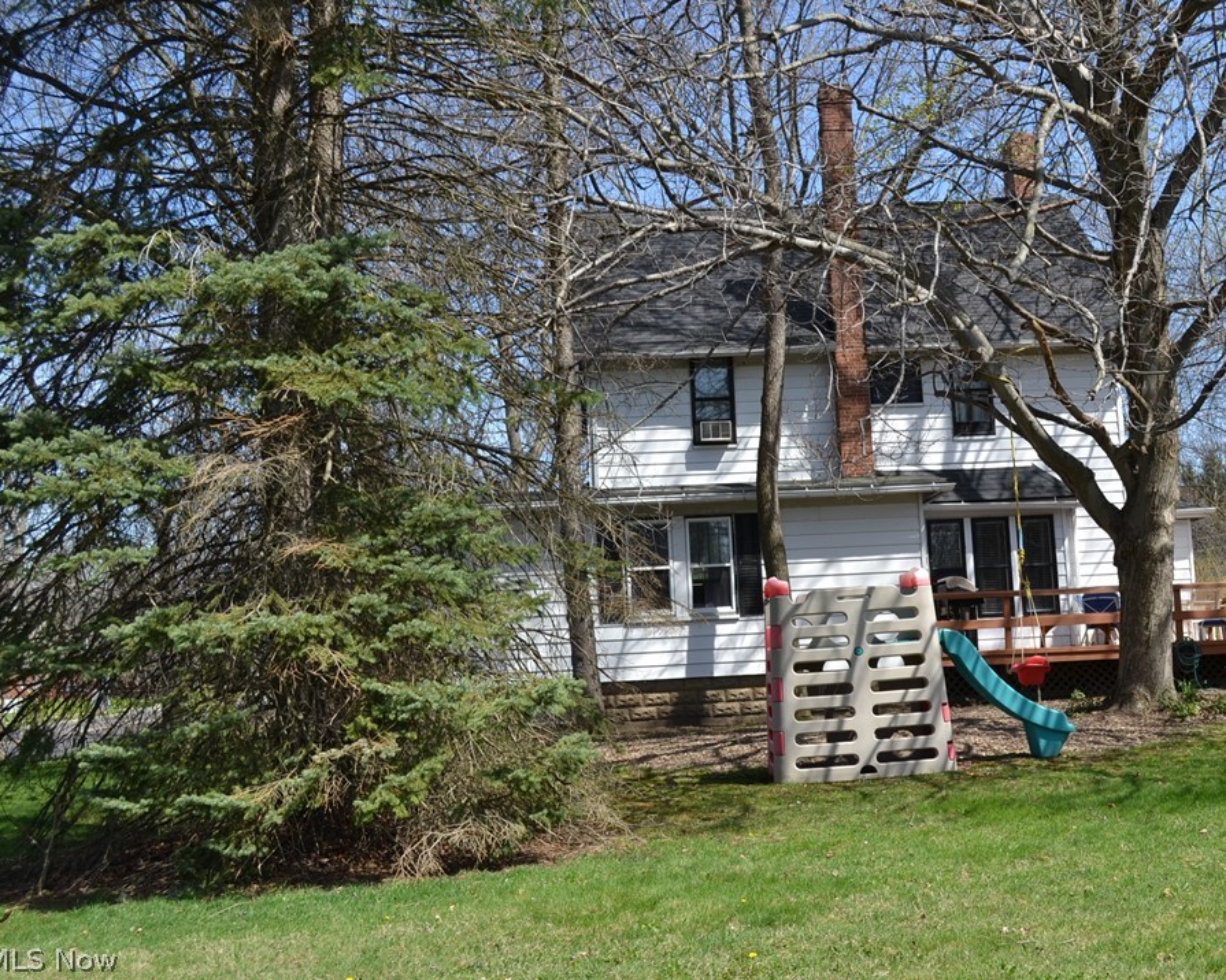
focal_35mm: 41
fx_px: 1488
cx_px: 722
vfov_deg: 36.5
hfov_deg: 44.6
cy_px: 486
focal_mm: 24
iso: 100
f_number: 7.1
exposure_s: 1/200
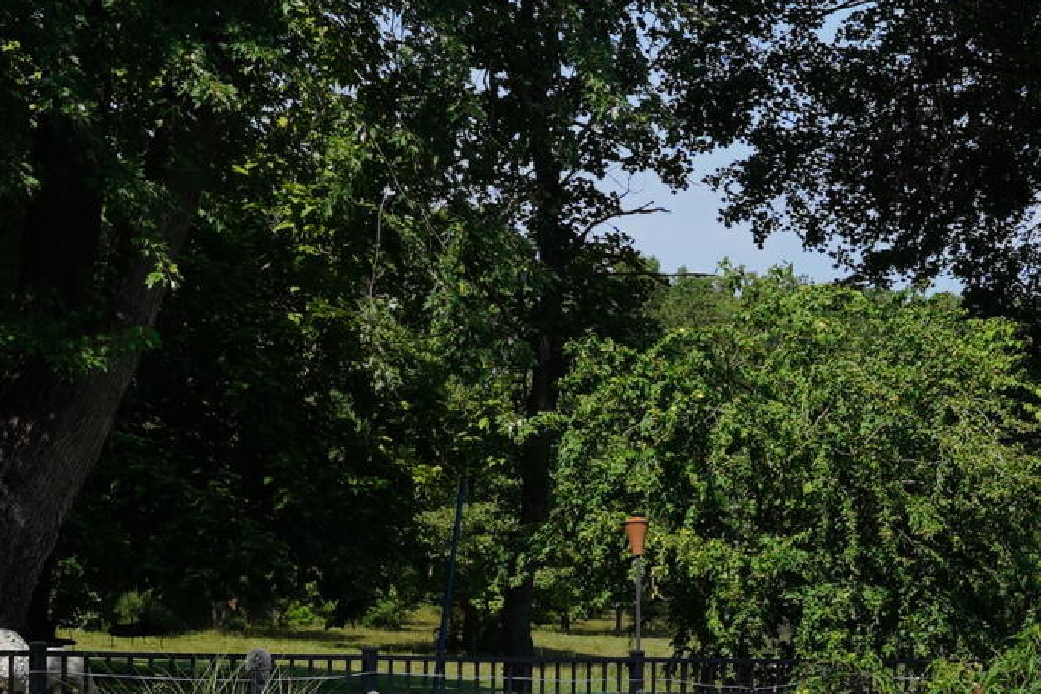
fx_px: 2983
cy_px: 654
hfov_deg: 19.7
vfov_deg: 13.1
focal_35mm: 103
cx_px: 684
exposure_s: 1/320
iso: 125
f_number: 9
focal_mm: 23.5
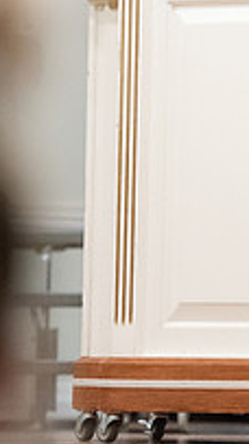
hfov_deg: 3.0
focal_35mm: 404
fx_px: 4748
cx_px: 417
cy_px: 36
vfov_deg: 5.3
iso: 8000
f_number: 2.8
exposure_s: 1/200
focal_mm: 135
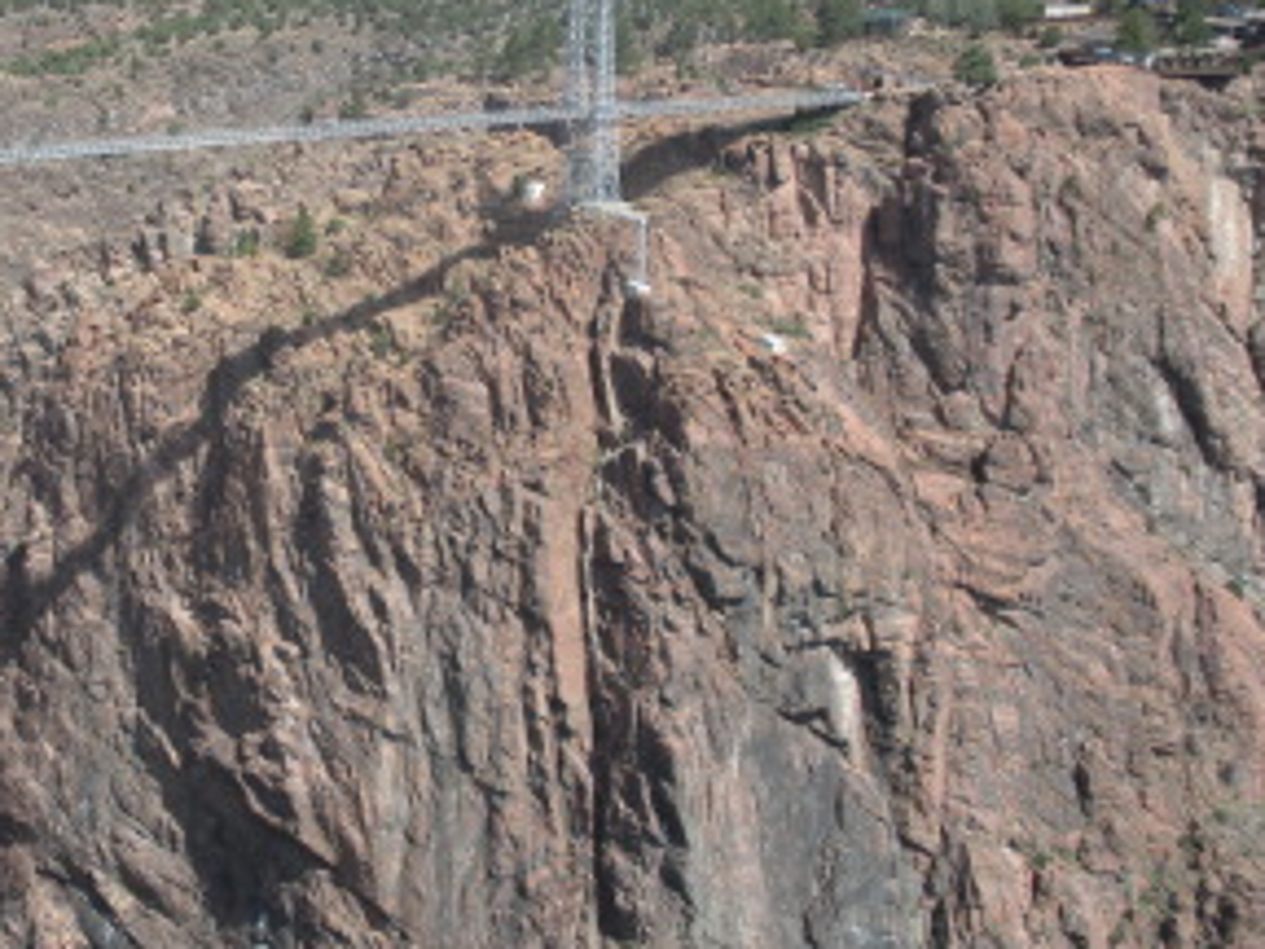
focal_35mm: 57
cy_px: 303
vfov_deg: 25.5
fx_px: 2083
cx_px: 413
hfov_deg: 33.5
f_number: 3.5
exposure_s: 1/450
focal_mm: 6.3
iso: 64
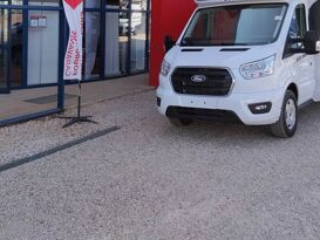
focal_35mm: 51
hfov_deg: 37.5
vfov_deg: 27.7
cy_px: 34
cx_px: 150
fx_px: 472
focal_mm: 3.96
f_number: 1.8
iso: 50
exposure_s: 1/912
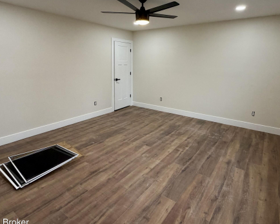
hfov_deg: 77.2
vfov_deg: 63.9
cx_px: 159
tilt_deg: -4.5
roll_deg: -0.6
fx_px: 174
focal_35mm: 21
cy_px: 76
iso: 250
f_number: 2.2
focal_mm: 2.22
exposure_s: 1/120
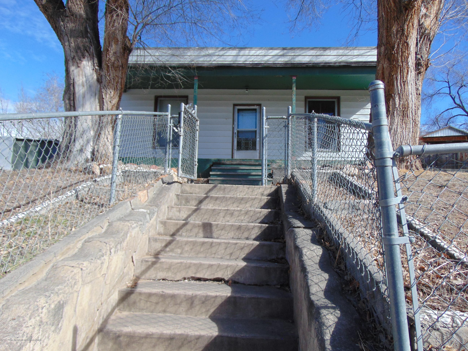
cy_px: 176
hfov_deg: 69.4
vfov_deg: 54.9
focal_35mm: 25
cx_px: 234
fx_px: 338
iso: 80
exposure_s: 1/800
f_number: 3
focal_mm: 4.5
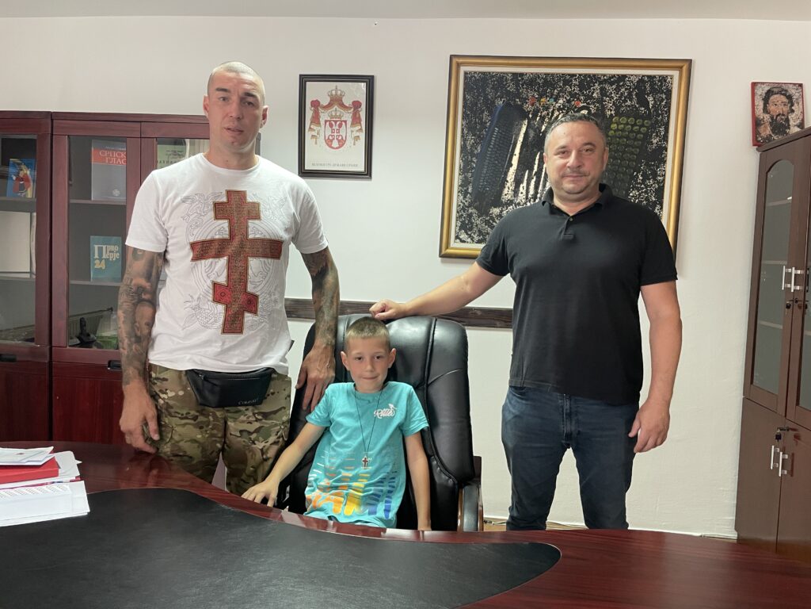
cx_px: 406
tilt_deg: -3.2
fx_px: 609
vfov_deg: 53.1
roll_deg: -2.2
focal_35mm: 26
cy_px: 304
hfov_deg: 67.3
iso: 250
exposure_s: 1/50
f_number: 1.6
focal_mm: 4.2
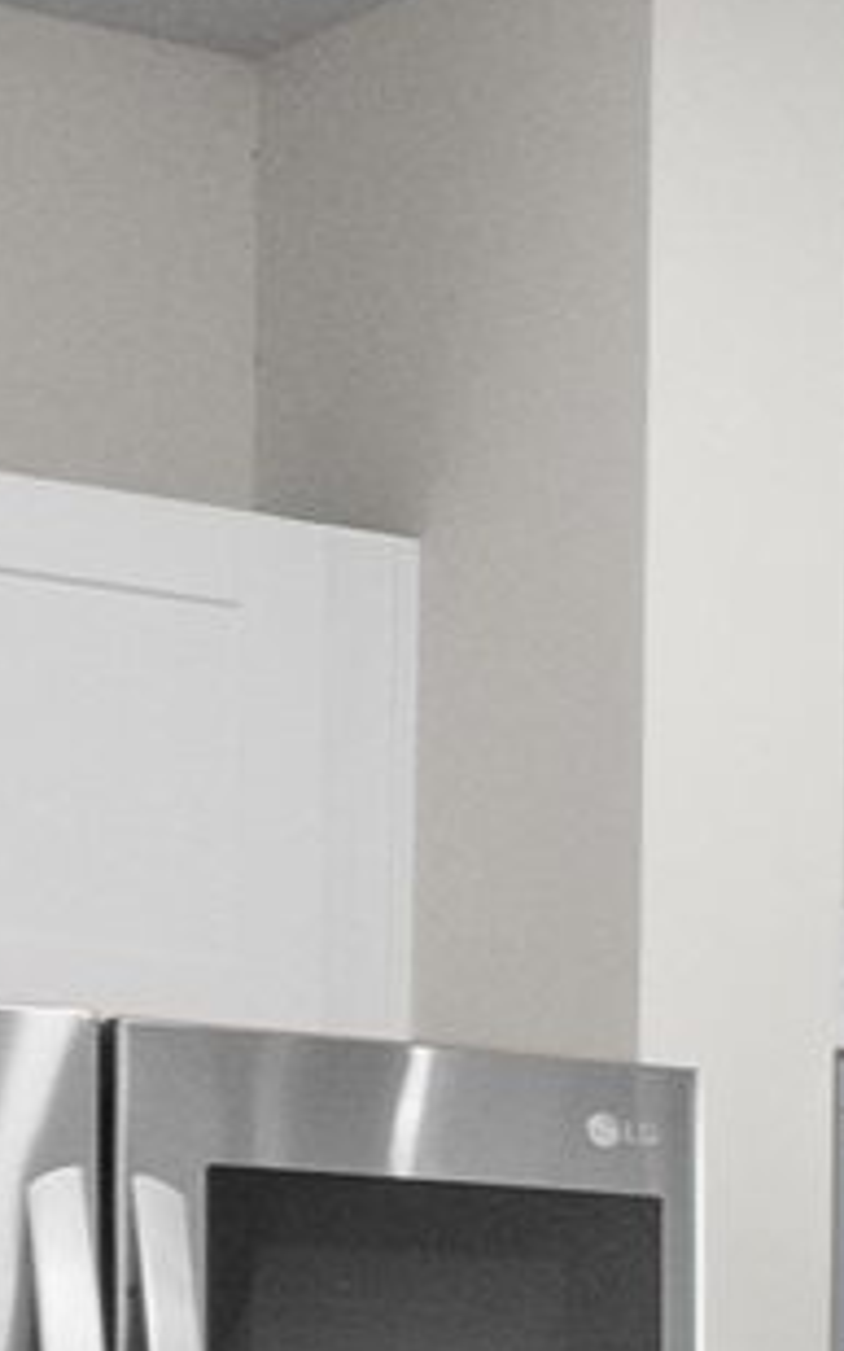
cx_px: 2659
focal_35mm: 152
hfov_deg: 7.4
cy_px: 1648
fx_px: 5597
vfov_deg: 13.4
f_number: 4.5
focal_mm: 10
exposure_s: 1/13
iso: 100
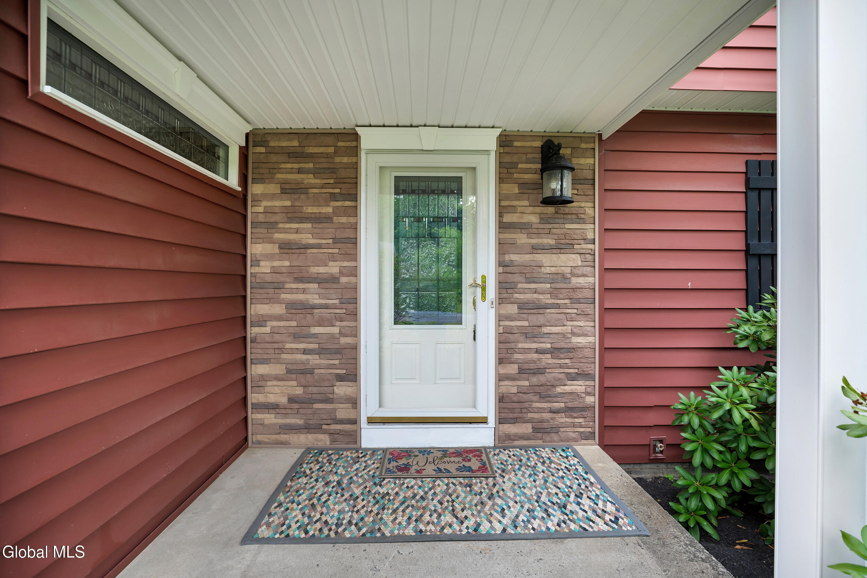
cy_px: 289
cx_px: 434
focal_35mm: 16
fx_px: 385
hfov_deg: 96.7
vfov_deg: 73.8
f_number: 4
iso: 250
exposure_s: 1/160
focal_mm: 16
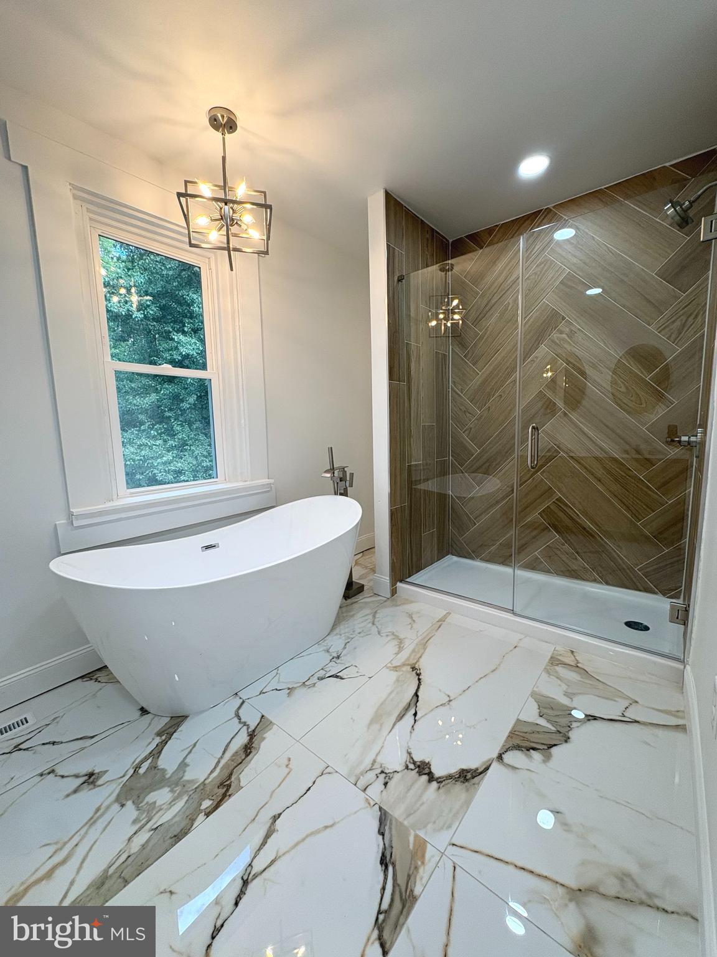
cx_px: 358
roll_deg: +1.7
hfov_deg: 85.7
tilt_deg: -5.8
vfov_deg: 102.1
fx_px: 387
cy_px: 478
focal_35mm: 14
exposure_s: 1/120
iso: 100
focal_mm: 2.22
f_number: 2.2
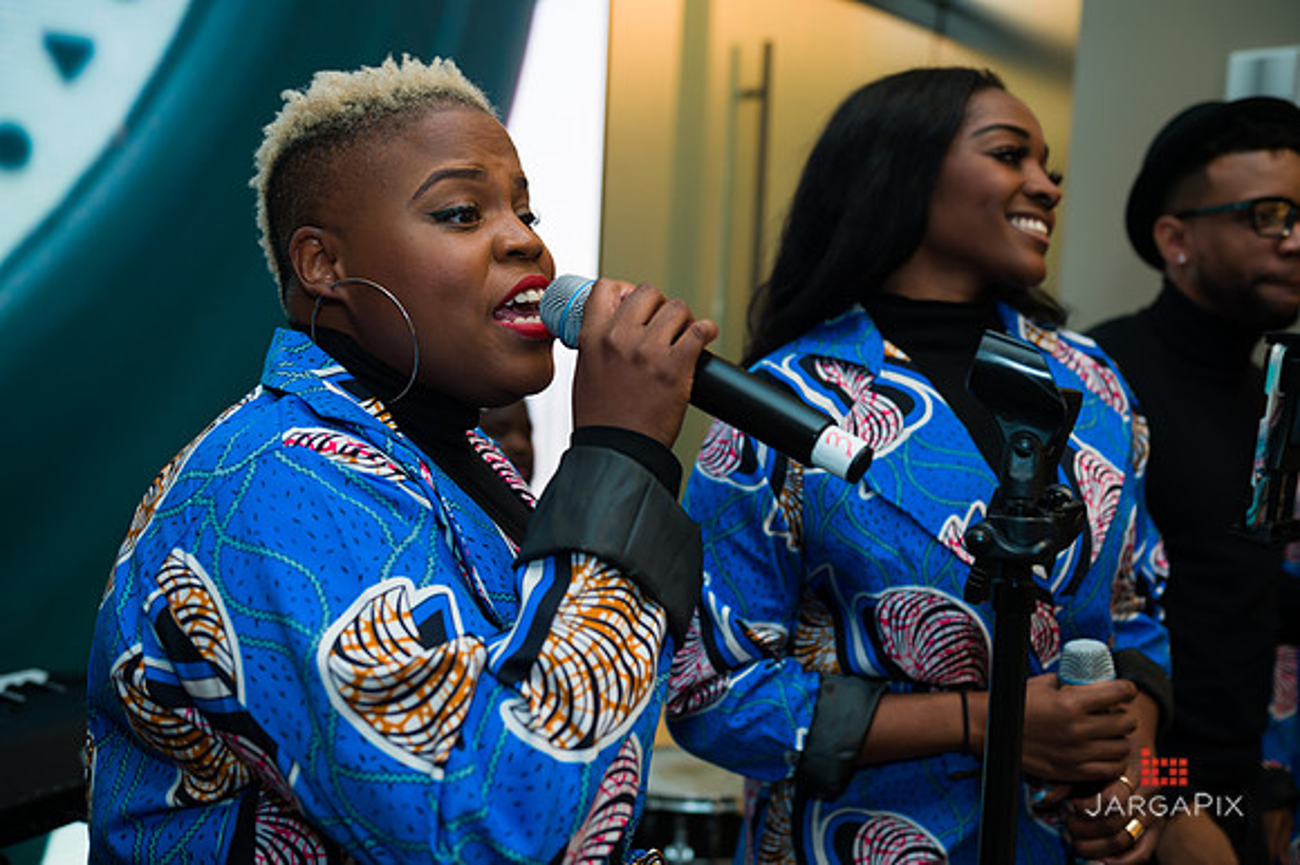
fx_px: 1444
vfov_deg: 33.4
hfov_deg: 48.5
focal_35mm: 40
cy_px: 432
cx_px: 650
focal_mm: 40
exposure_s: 1/200
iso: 400
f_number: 4
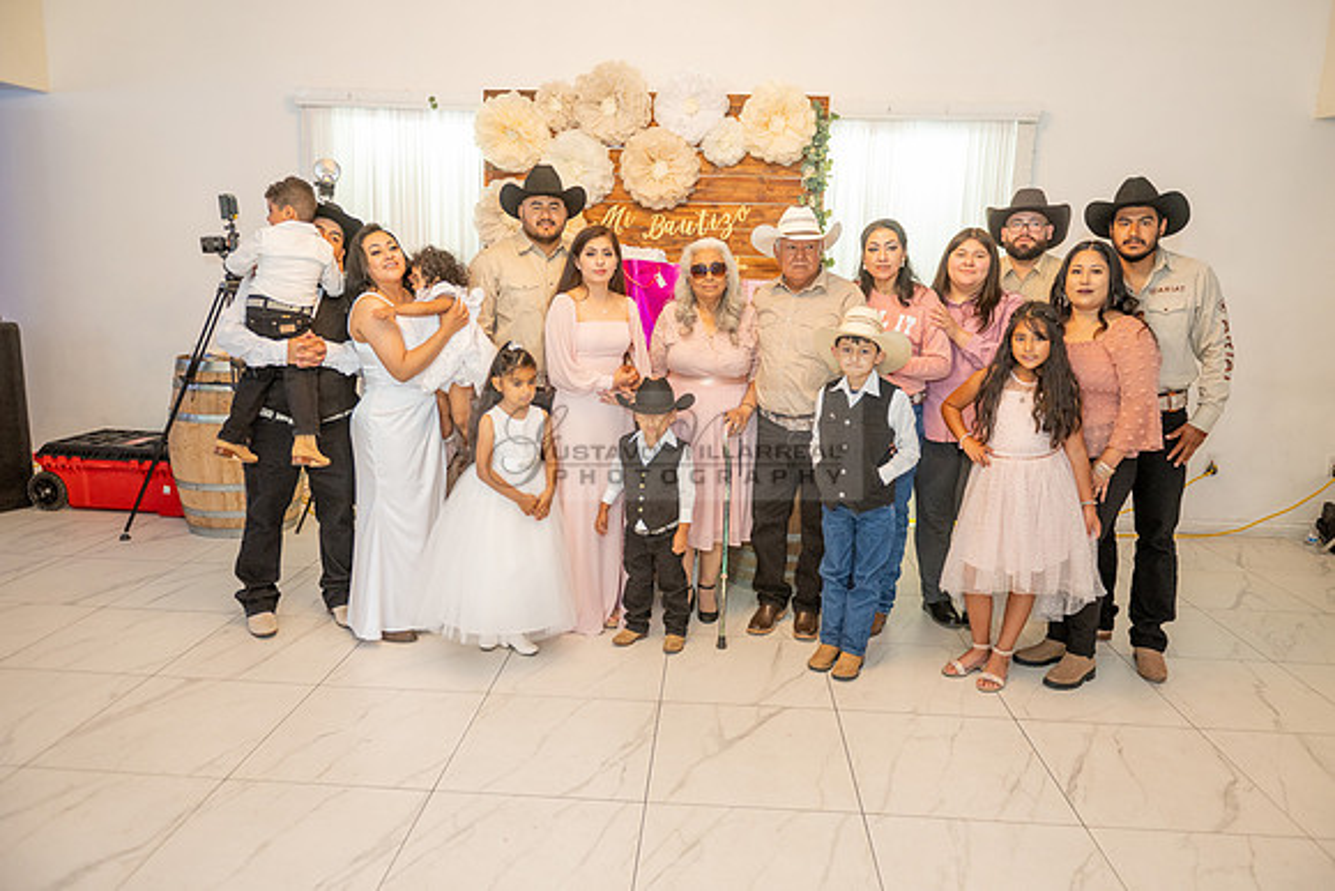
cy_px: 446
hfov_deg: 73.7
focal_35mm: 24
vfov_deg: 53.2
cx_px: 668
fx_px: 890
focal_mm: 24
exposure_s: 1/160
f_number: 3.2
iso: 800
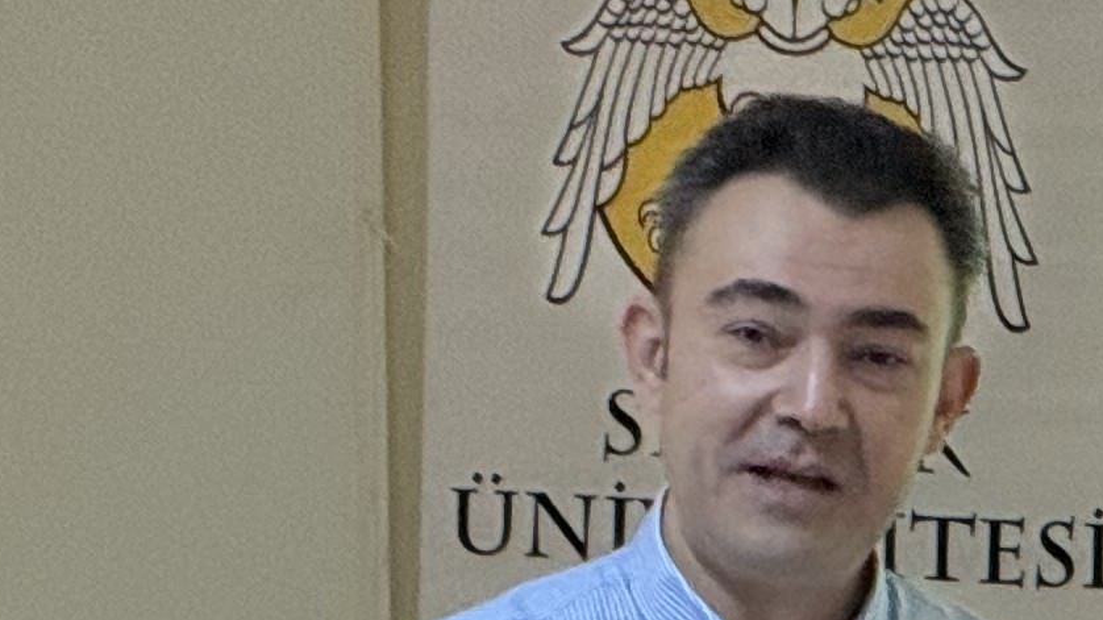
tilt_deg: -1.2
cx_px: 2423
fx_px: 18393
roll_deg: -0.3
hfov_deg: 3.4
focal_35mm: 629
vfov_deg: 1.9
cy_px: 1401
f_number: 2.8
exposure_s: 1/50
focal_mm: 15.66
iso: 160
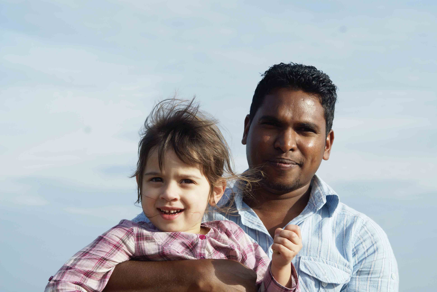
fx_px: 1276
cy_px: 146
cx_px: 218
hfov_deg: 19.4
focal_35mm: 105
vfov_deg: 13.1
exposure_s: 1/200
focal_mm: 70
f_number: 9
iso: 100
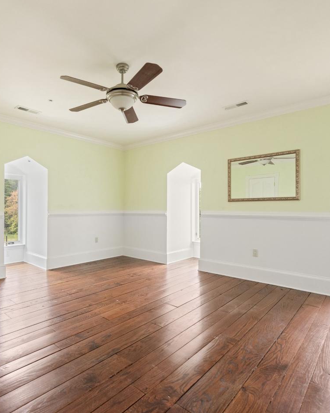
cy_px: 206
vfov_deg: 80.4
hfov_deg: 67.5
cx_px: 134
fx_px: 244
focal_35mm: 20
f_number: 5.6
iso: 1600
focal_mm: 14
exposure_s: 1/60
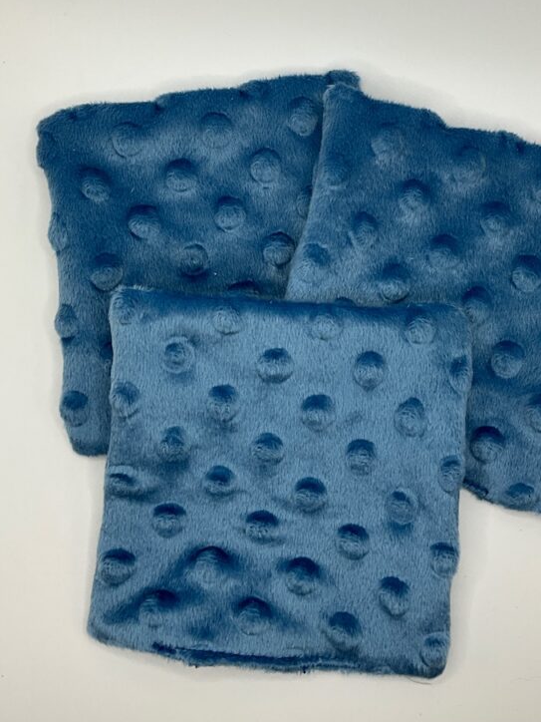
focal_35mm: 41
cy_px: 235
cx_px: 319
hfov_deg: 35.0
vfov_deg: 45.0
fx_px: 854
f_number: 1.8
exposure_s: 1/159
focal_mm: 3
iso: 20
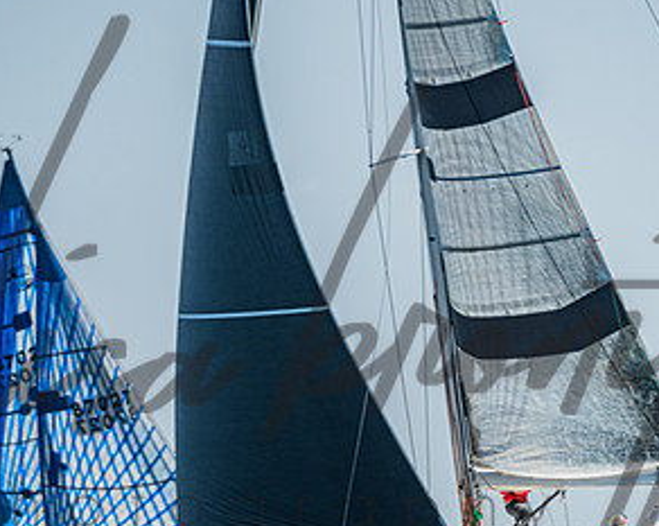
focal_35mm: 716
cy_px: 429
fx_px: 13951
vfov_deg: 2.2
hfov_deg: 2.7
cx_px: 459
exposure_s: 1/640
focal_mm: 310
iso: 320
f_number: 5.3
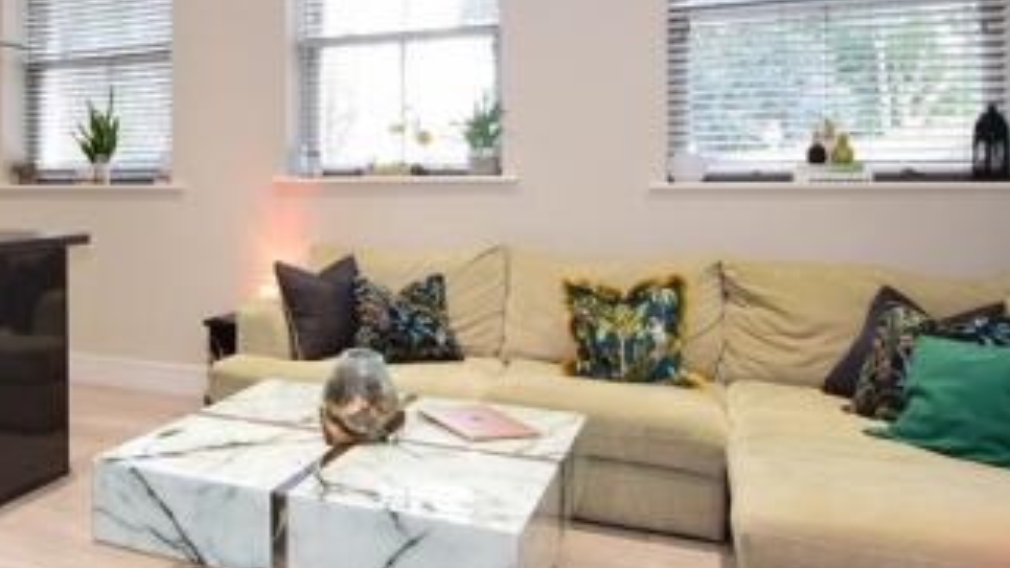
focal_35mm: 32
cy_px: 168
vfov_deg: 36.1
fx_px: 857
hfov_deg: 56.5
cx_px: 198
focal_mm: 10
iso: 400
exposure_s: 1/1.6
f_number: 11
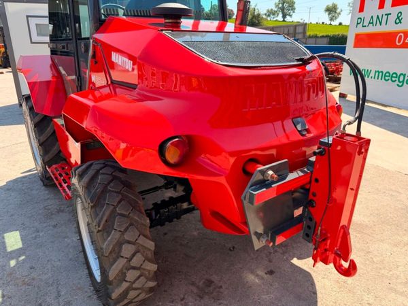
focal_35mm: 24
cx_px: 204
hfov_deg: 71.6
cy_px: 153
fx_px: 283
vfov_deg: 56.8
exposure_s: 1/1618
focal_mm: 6.76
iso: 100
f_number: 1.78
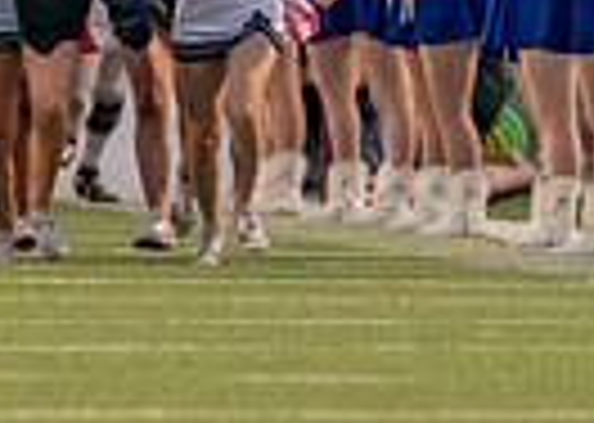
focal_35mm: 1386
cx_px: -516
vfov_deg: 1.0
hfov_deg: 1.5
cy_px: 5
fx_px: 23358
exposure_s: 1/1000
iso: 1250
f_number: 2.8
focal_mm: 200
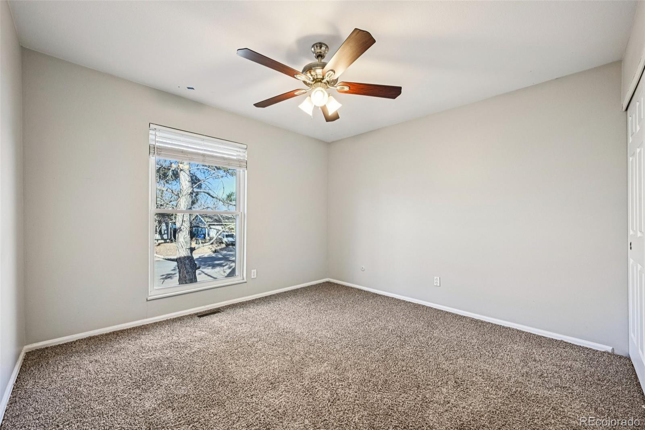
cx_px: 322
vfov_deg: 81.2
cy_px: 215
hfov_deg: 104.3
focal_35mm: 14
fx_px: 251
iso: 400
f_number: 11
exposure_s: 1/10
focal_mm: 14
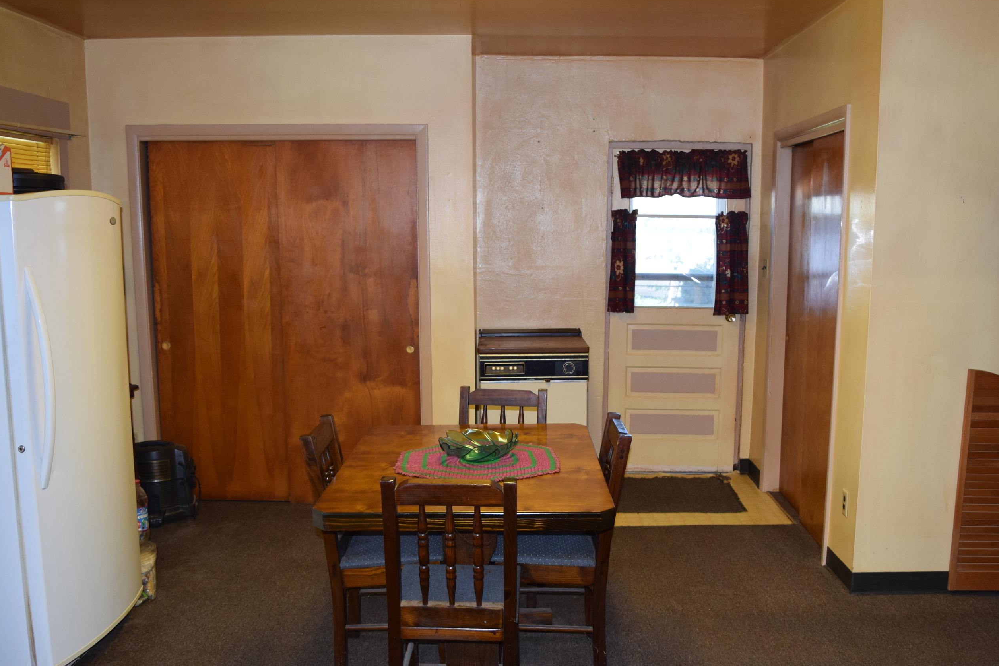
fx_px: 916
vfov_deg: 39.8
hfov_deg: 57.1
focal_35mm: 33
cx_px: 539
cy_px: 395
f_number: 4
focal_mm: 18
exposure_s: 1/80
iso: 800
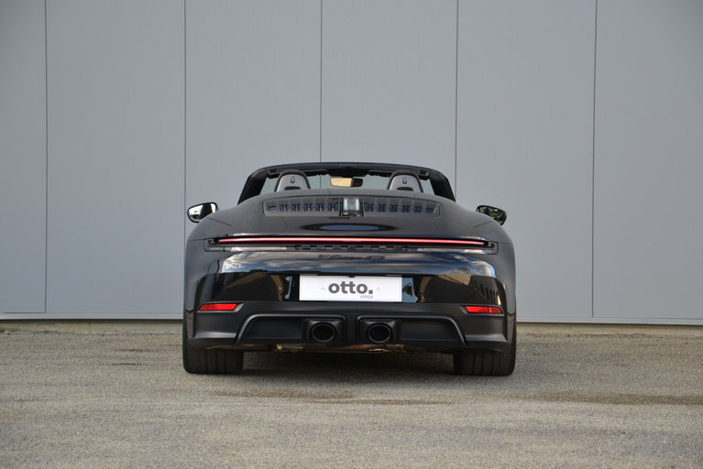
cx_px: 352
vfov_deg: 12.2
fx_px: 2198
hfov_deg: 18.2
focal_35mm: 112
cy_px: 234
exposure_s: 1/125
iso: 250
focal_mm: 75
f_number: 5.6
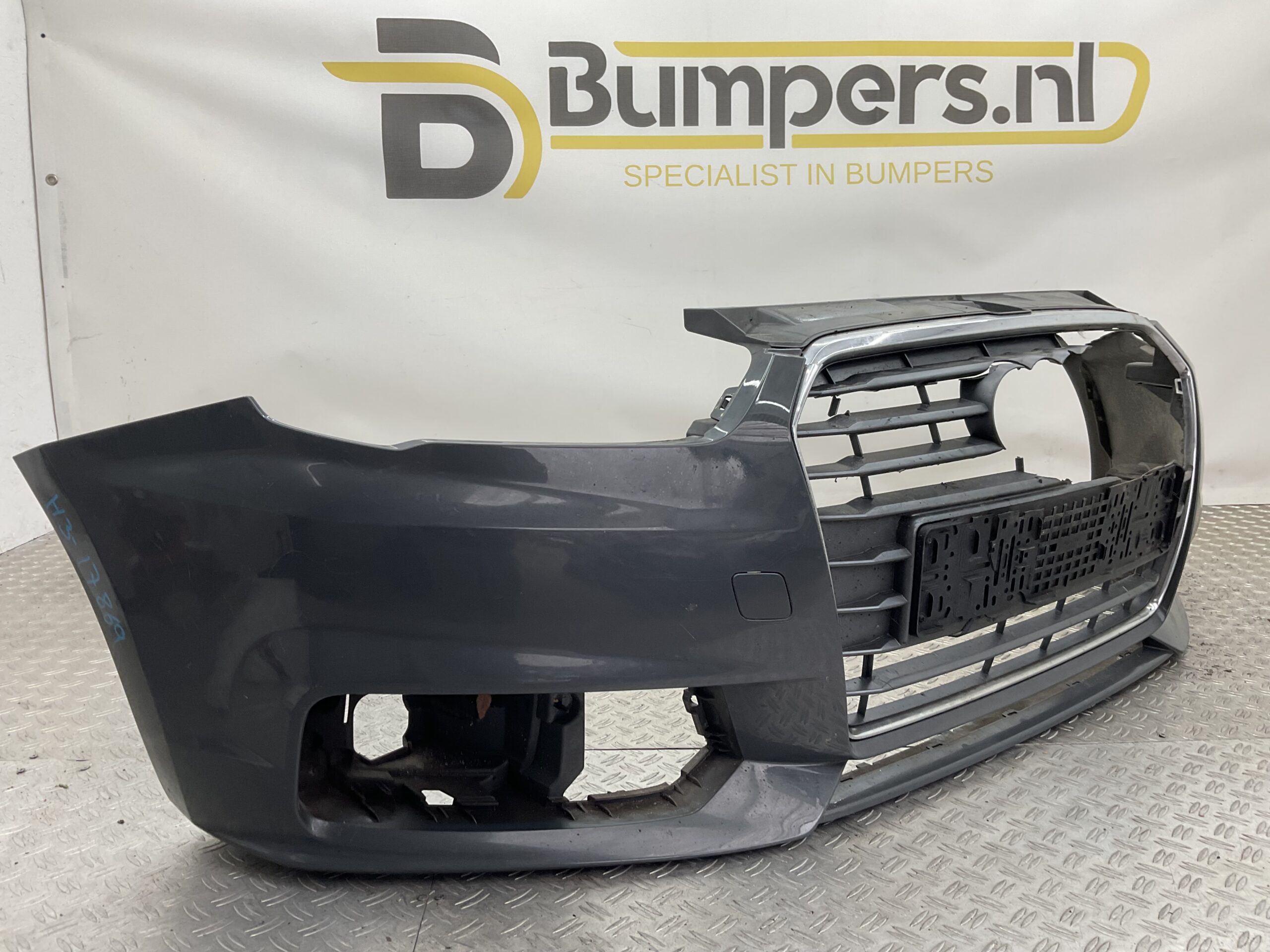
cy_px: 476
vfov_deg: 48.2
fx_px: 1064
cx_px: 635
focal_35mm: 29
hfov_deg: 61.7
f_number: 1.8
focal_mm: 3
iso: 25
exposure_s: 1/120
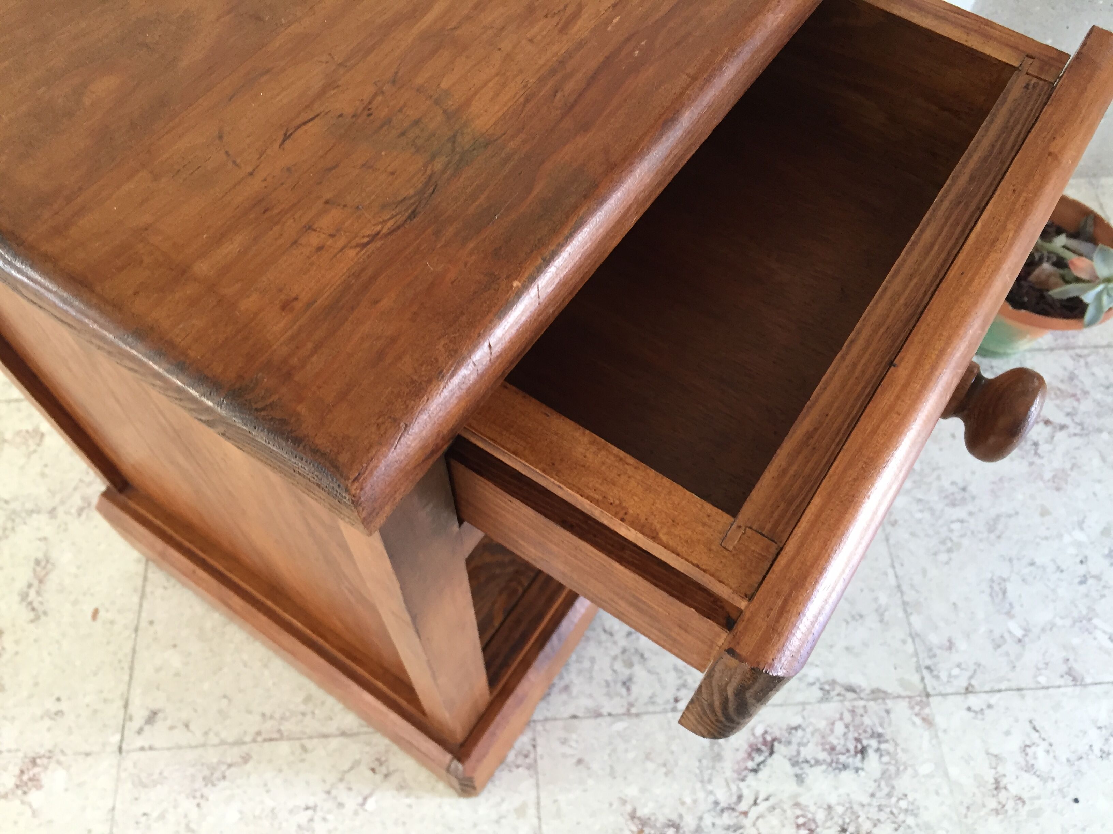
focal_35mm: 29
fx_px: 932
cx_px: 556
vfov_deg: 48.2
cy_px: 417
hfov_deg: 61.7
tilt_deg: -62.0
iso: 160
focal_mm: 4.15
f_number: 2.2
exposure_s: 1/33
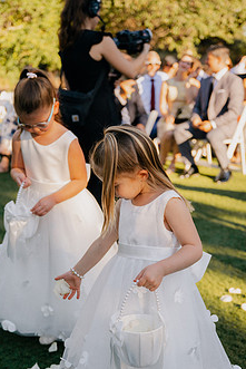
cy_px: 232
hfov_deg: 25.5
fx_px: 543
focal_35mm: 53
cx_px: 92
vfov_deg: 37.3
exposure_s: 1/2500
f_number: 2.8
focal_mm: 39
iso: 200
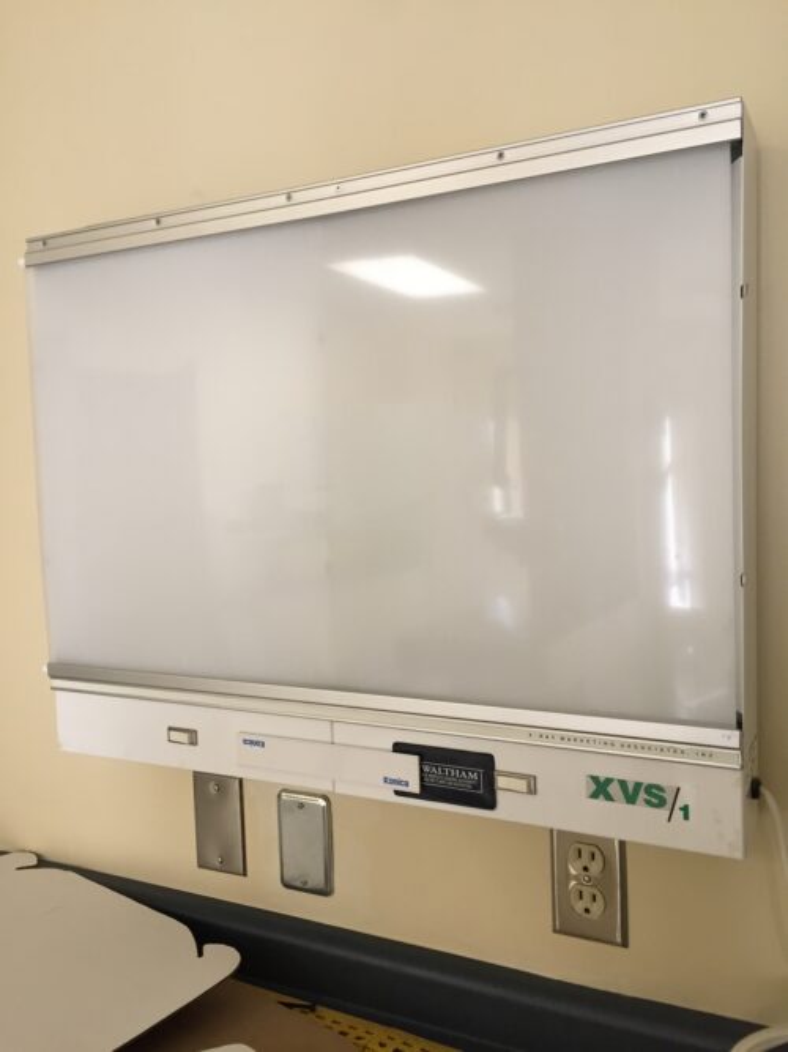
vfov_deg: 61.7
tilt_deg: -2.1
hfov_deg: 48.2
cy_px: 526
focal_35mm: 29
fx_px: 880
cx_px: 394
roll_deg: +1.5
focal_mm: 4.15
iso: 80
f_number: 2.2
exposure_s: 1/30
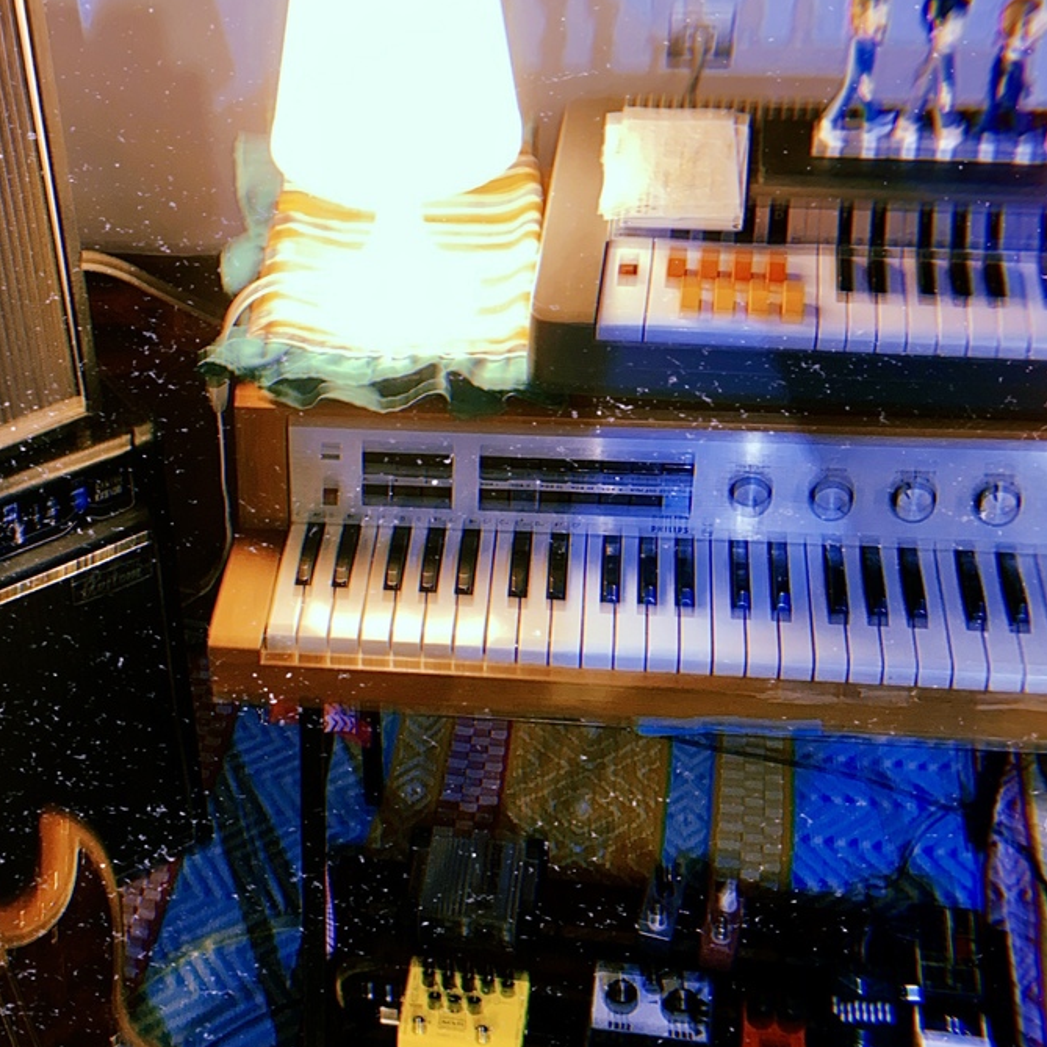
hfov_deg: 30.8
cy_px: 581
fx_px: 1882
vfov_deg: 31.1
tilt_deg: -40.4
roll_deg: +4.0
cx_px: 330
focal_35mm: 55
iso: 50
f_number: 1.8
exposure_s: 1/7
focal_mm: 4.25
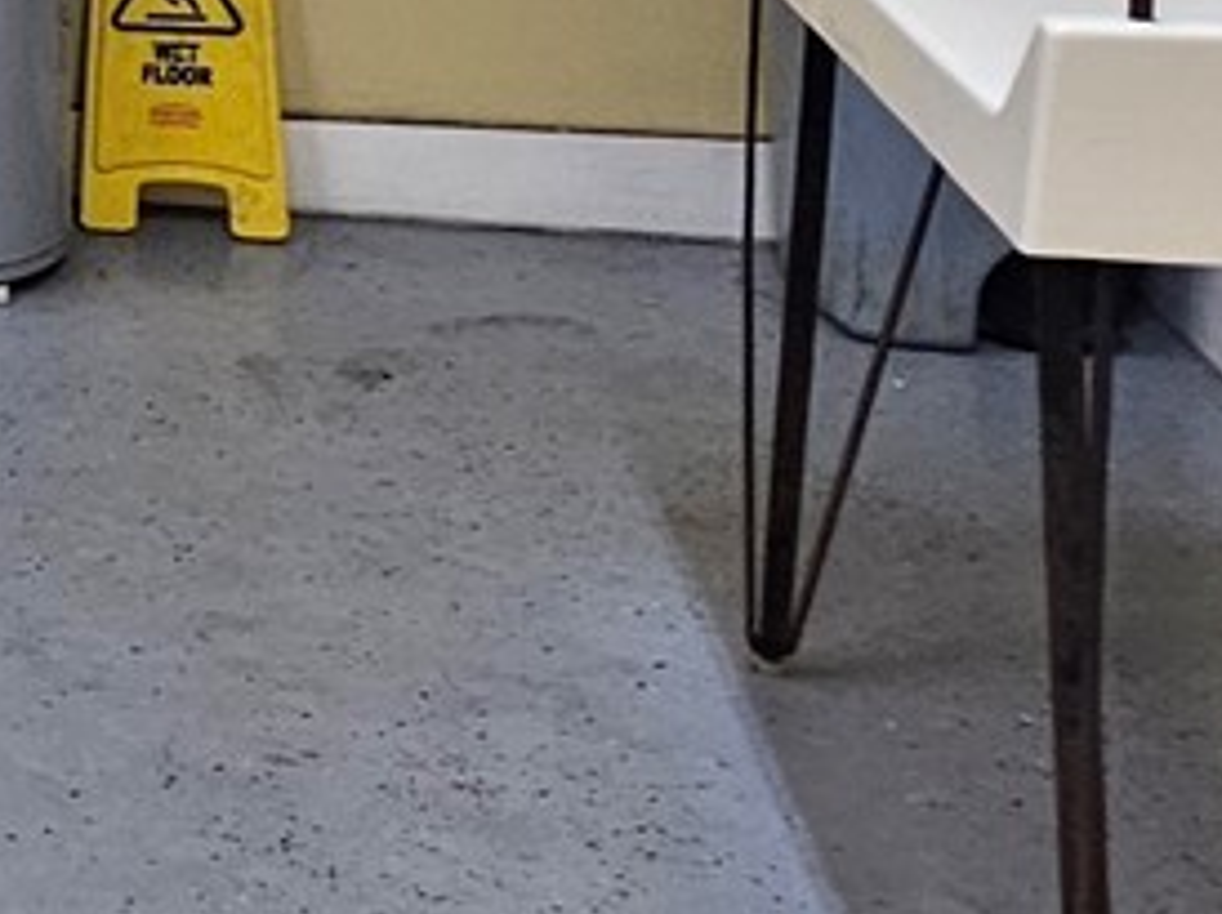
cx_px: -1222
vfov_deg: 18.1
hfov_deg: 17.8
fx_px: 2681
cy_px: -254
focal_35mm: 76
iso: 125
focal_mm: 2.2
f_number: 2.2
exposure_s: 1/60
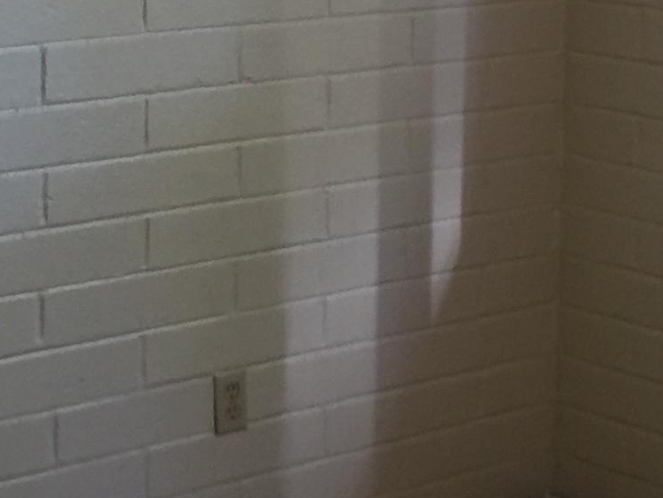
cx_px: 374
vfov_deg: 12.7
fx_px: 2222
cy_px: 97
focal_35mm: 116
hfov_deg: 17.0
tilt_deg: -11.0
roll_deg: -1.7
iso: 50
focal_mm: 4.15
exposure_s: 1/15
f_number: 2.2
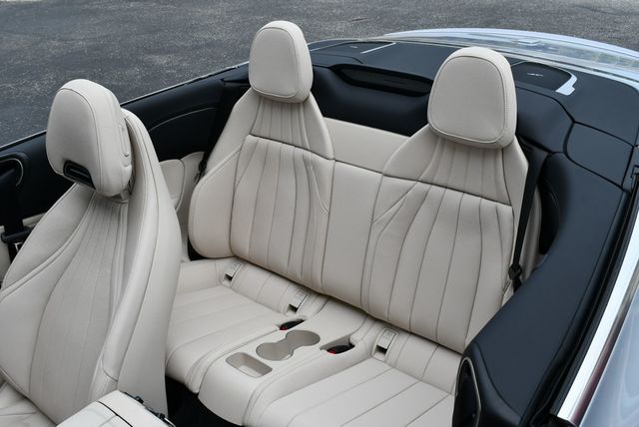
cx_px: 320
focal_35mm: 36
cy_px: 214
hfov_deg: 53.1
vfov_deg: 36.9
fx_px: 640
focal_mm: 18
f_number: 8
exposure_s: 1/250
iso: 180
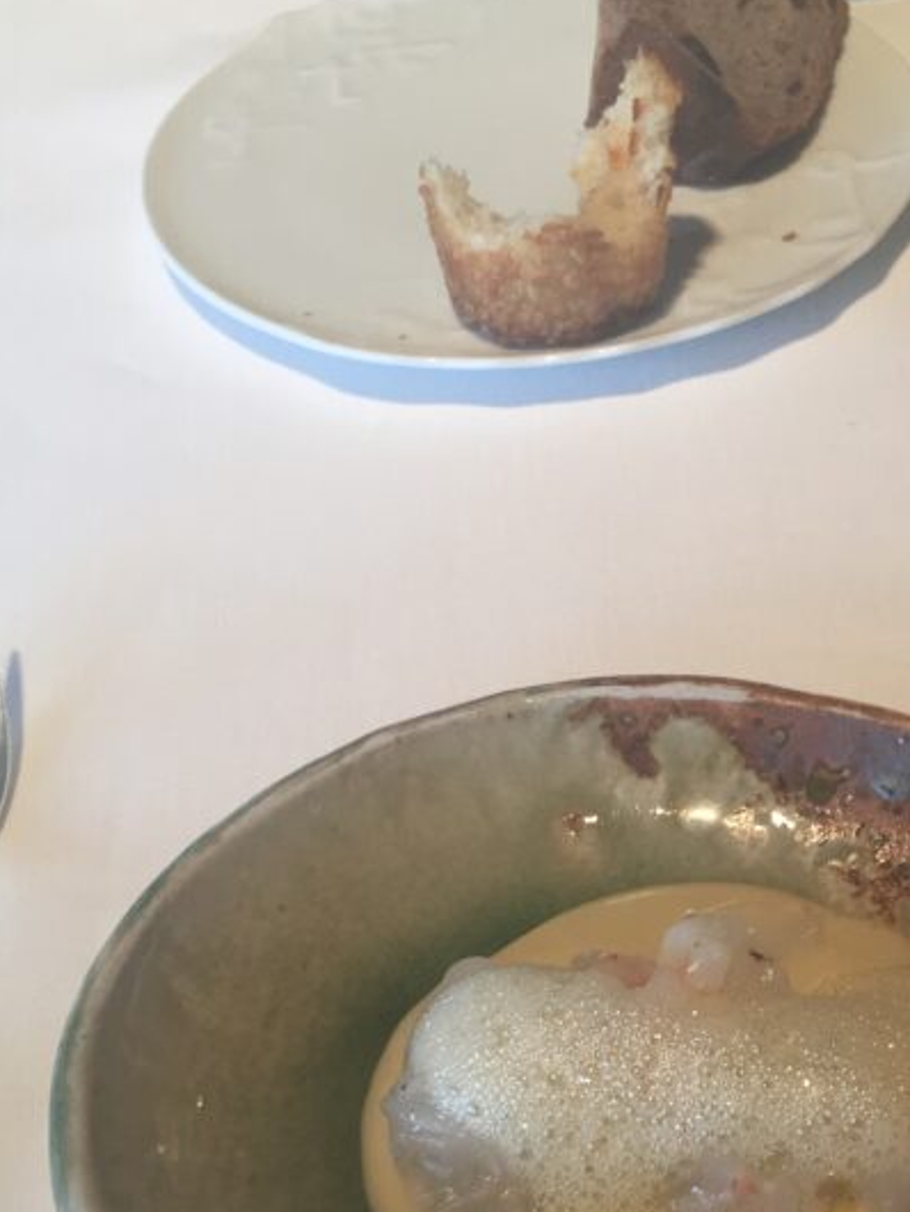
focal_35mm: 56
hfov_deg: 25.9
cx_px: 654
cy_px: 1047
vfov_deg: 32.9
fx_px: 1961
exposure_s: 1/33
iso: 50
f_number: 2.2
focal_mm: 4.15
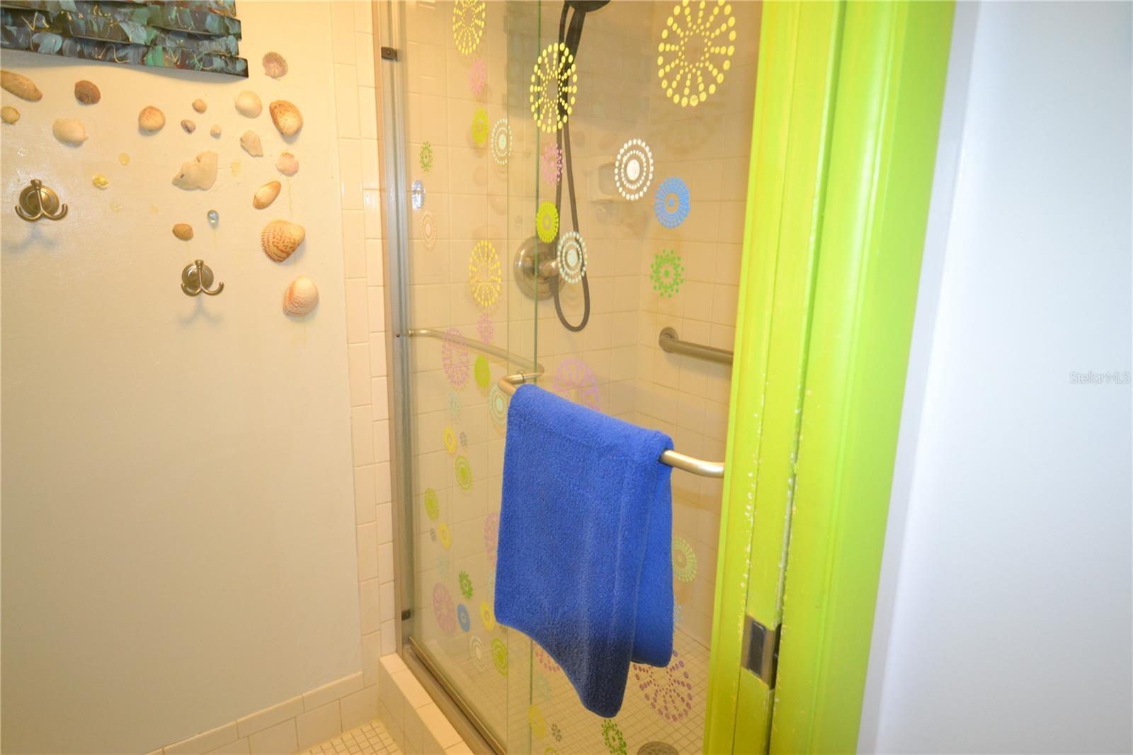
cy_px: 378
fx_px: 661
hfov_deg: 81.2
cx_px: 566
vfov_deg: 59.5
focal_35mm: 21
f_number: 4
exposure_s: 1/60
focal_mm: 14
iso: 1600
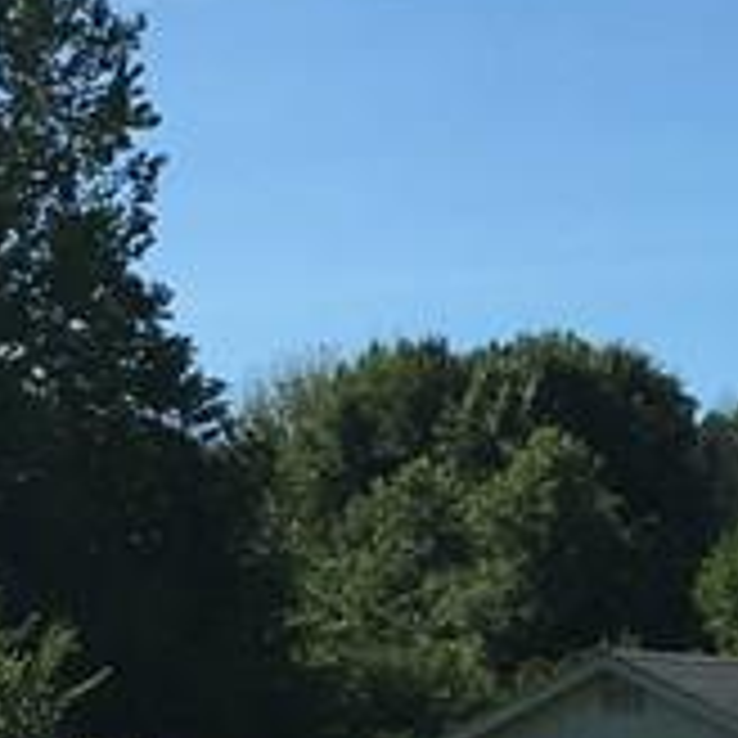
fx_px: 3859
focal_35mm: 160
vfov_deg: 10.7
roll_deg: +0.8
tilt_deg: -0.3
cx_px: 774
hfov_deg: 10.8
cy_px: 878
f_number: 2.2
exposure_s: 1/2331
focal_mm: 4.15
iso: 25
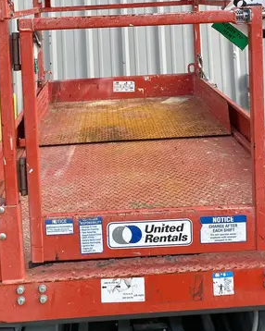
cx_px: 114
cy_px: 30
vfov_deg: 34.0
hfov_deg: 29.1
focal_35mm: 52
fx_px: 510
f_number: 1.8
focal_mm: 4.25
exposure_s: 1/1007
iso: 32
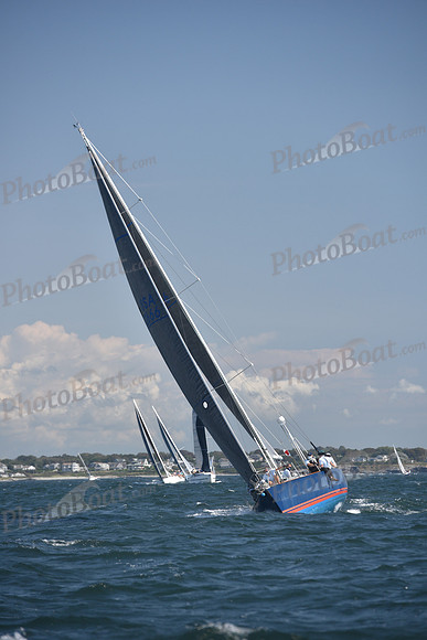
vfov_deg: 12.1
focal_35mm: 170
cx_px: 214
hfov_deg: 8.1
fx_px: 3023
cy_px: 320
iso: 250
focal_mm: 170
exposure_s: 1/1000
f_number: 4.5
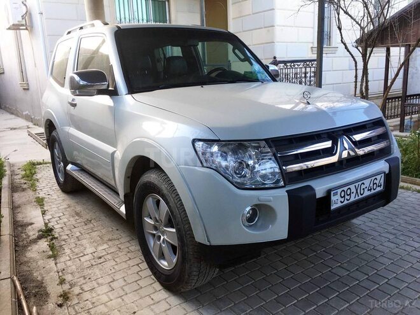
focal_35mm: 29
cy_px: 158
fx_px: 352
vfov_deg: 48.2
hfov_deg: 61.7
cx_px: 210
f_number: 2.2
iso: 32
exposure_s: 1/100
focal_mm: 4.15
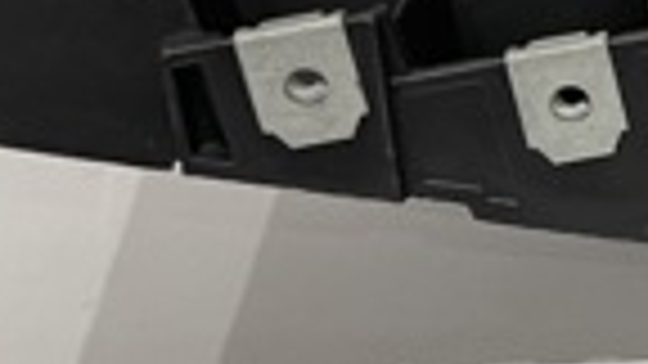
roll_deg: +2.0
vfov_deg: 9.9
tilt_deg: -33.4
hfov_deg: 14.6
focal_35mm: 121
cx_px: 1305
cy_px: -29
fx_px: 2079
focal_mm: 5.1
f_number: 1.6
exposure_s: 1/50
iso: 80
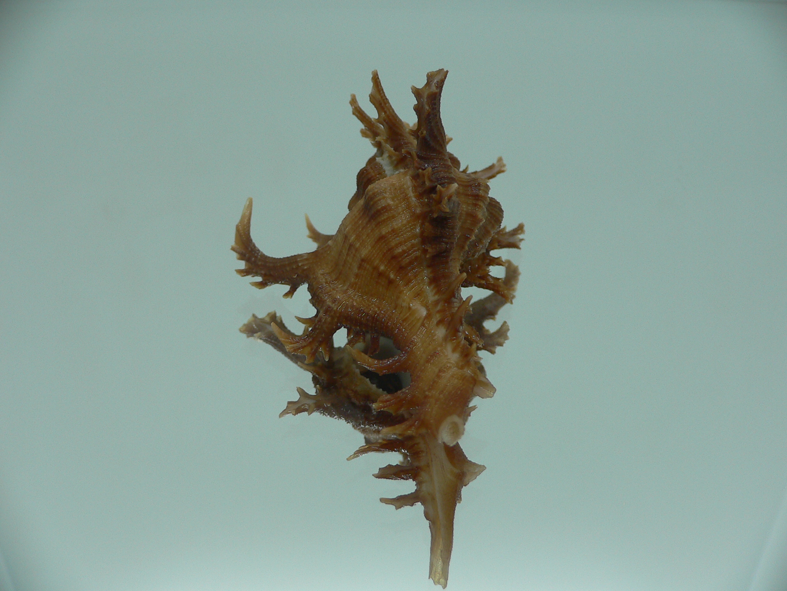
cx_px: 394
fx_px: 796
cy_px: 296
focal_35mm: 35
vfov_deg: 40.7
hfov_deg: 52.6
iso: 80
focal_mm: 4.6
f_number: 2.8
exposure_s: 1/60
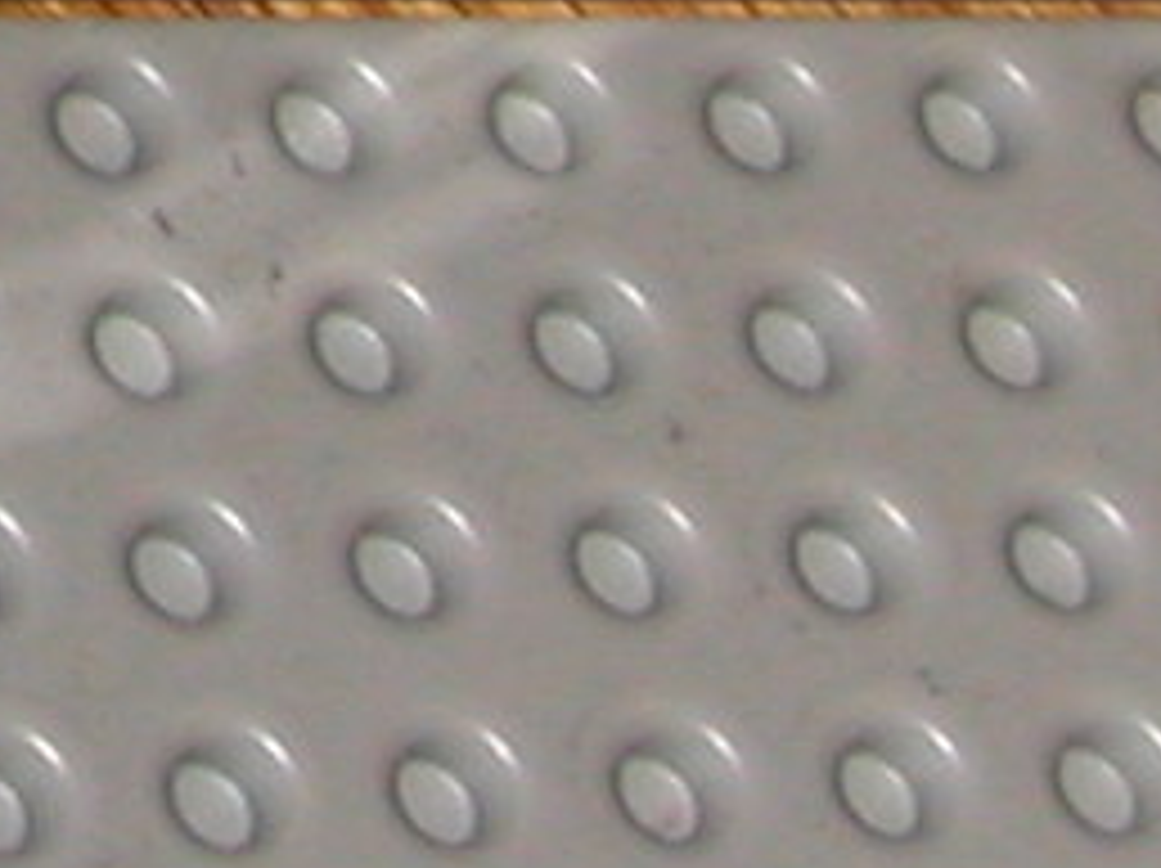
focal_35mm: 397
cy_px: -1304
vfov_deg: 3.7
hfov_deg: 4.8
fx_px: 13303
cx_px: -1958
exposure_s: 1/59.9
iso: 100
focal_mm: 9.7
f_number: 3.5
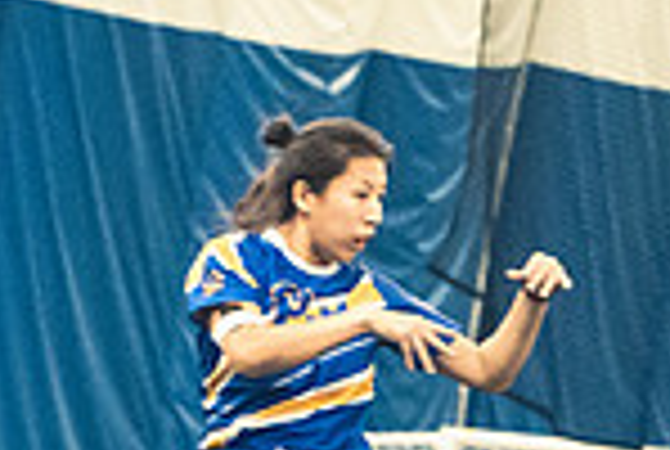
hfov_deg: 4.5
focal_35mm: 454
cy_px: 567
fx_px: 8466
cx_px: 787
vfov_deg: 3.0
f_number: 2.8
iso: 12800
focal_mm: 78
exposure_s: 1/500
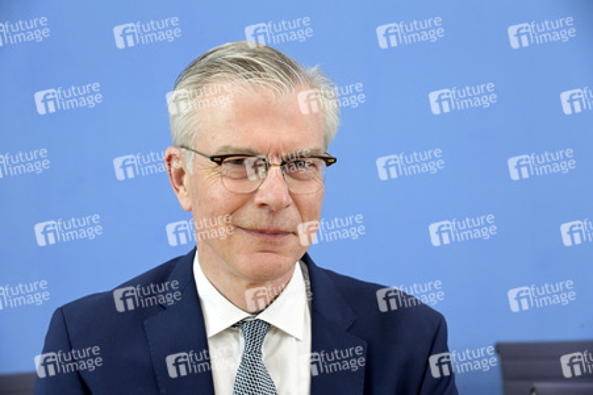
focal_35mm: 78
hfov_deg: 26.0
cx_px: 296
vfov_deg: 17.5
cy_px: 198
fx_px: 1284
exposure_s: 1/320
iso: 3200
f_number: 6.3
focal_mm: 78
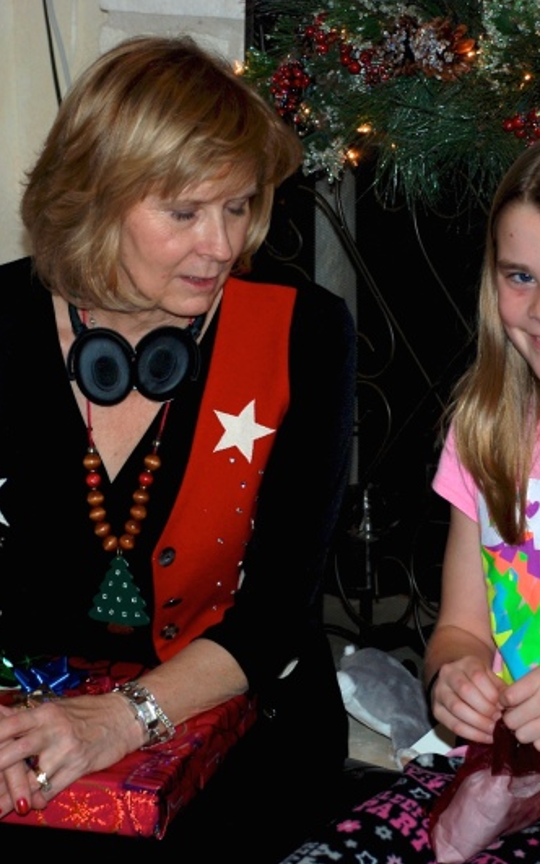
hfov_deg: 9.2
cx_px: 316
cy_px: 430
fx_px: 3366
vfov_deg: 14.6
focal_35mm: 143
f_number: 5.3
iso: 200
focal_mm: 62
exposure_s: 1/60
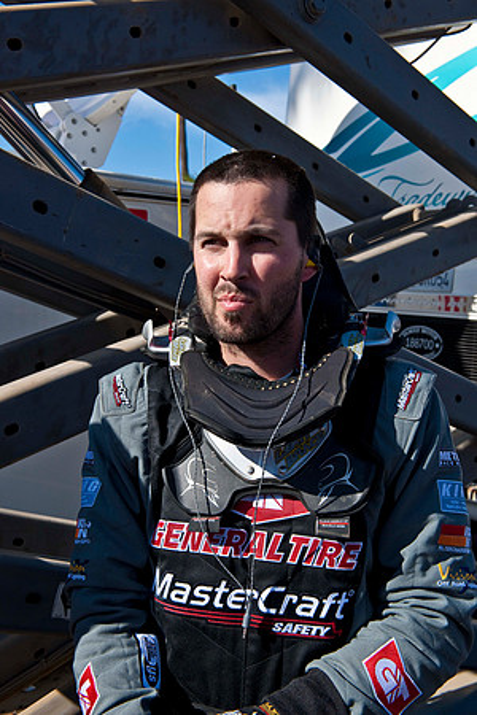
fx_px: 835
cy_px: 358
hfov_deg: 31.9
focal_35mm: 42
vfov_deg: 46.4
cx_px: 238
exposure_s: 1/1000
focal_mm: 42
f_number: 8
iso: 320
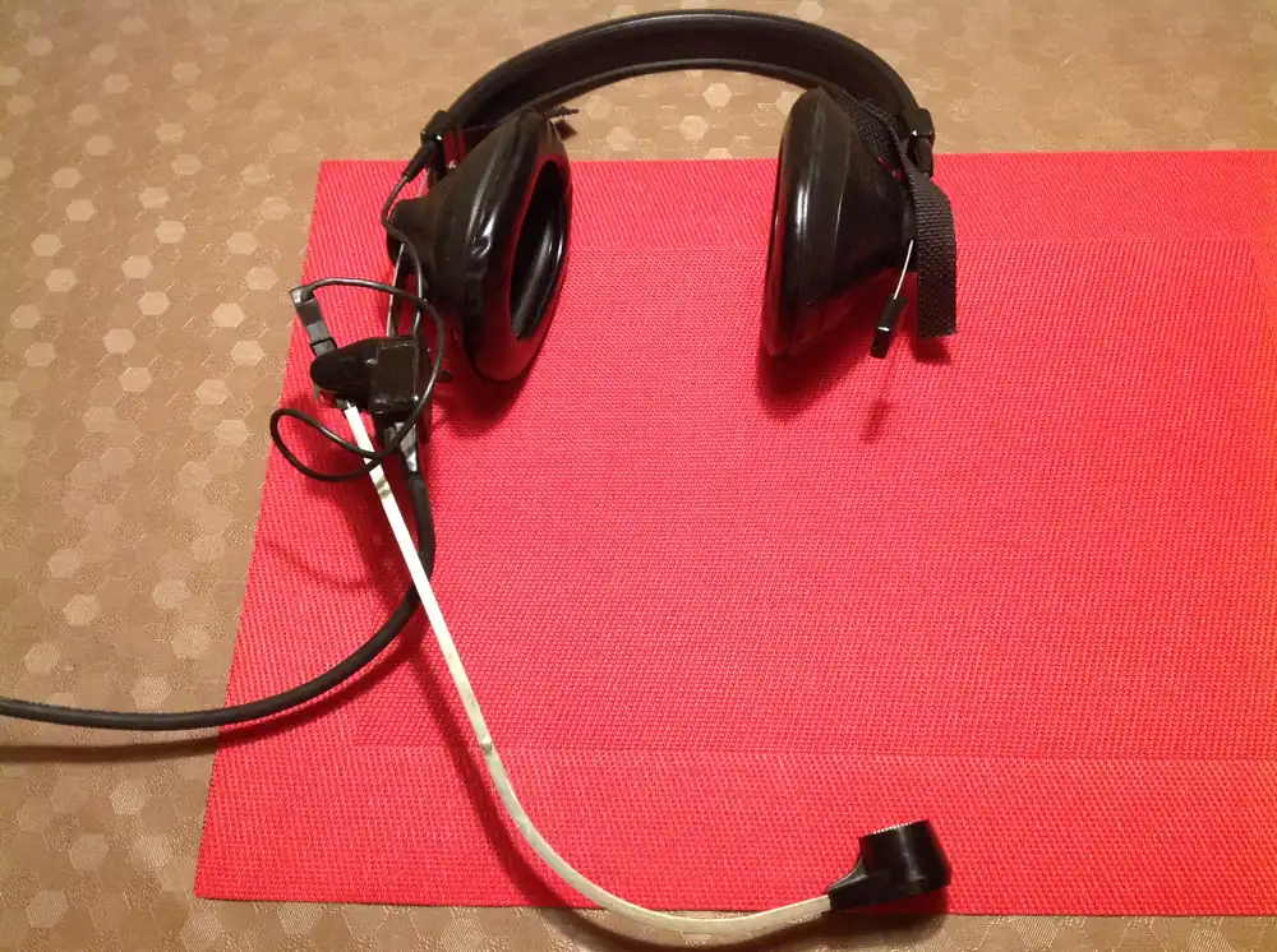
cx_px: 638
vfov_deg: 40.6
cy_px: 476
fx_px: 1289
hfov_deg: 52.7
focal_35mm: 35
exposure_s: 1/15
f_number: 2.4
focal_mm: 4.28
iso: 250
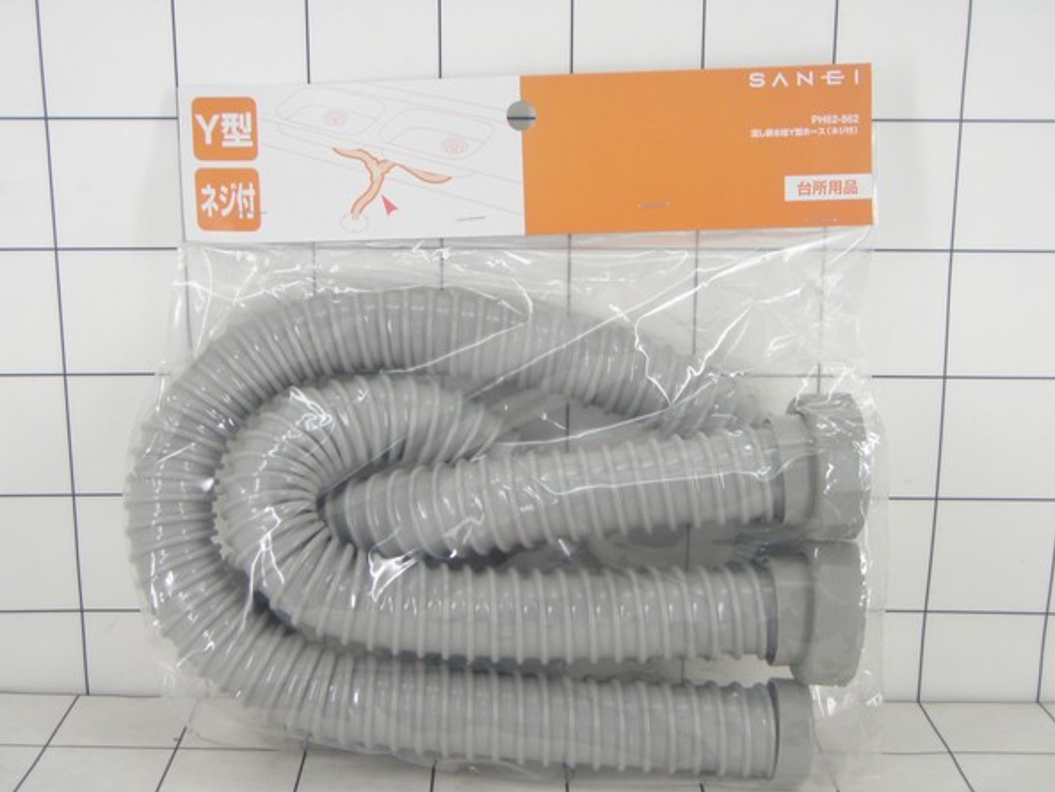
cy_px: 418
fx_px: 1677
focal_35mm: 55
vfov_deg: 26.6
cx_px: 527
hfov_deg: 34.9
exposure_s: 1/40
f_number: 4
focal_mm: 9.13
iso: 100
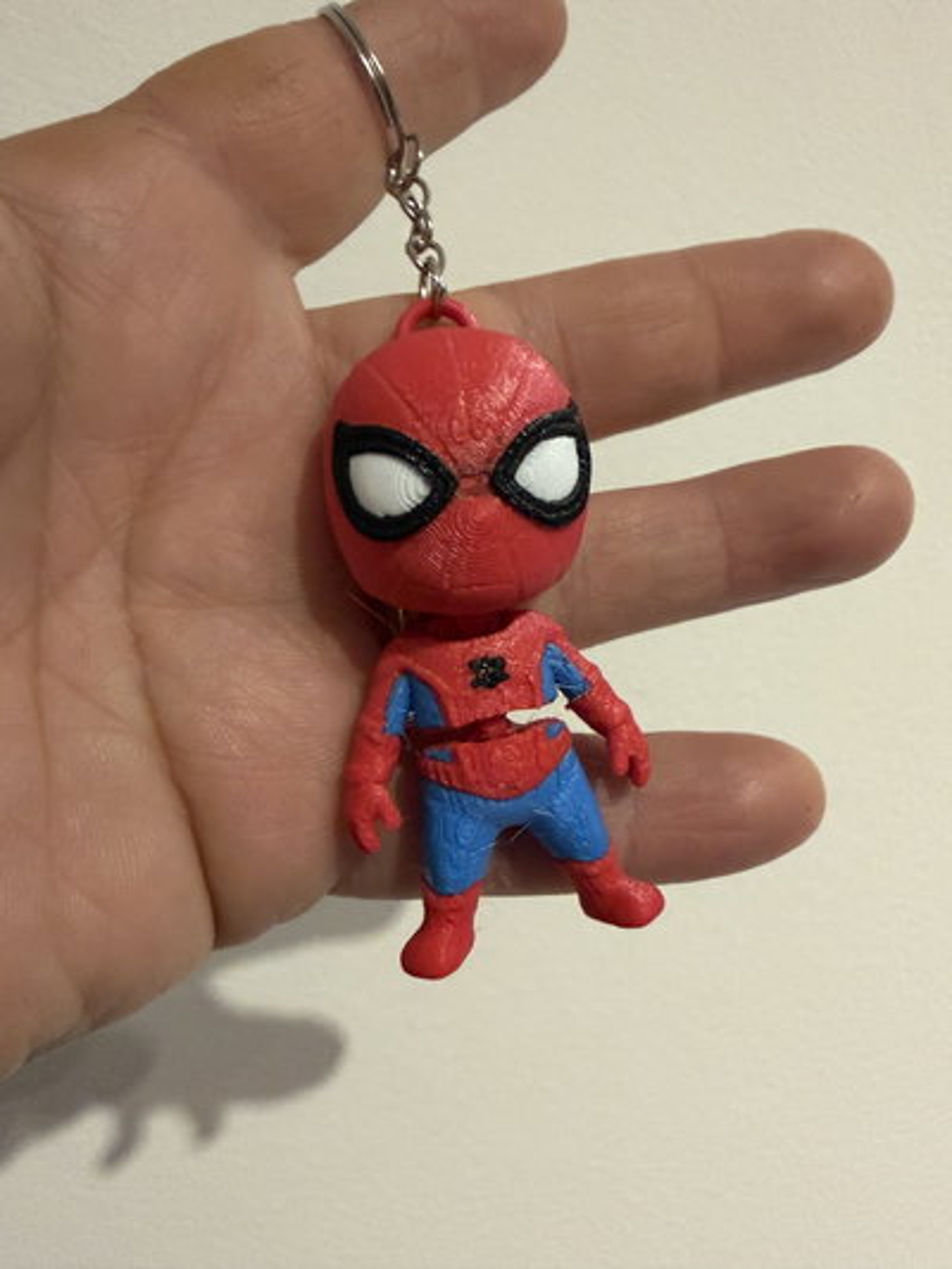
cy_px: 634
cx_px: 476
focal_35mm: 26
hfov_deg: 53.1
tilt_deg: -8.2
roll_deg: +3.7
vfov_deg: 67.3
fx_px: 953
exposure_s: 1/50
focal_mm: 2.22
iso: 640
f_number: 2.2
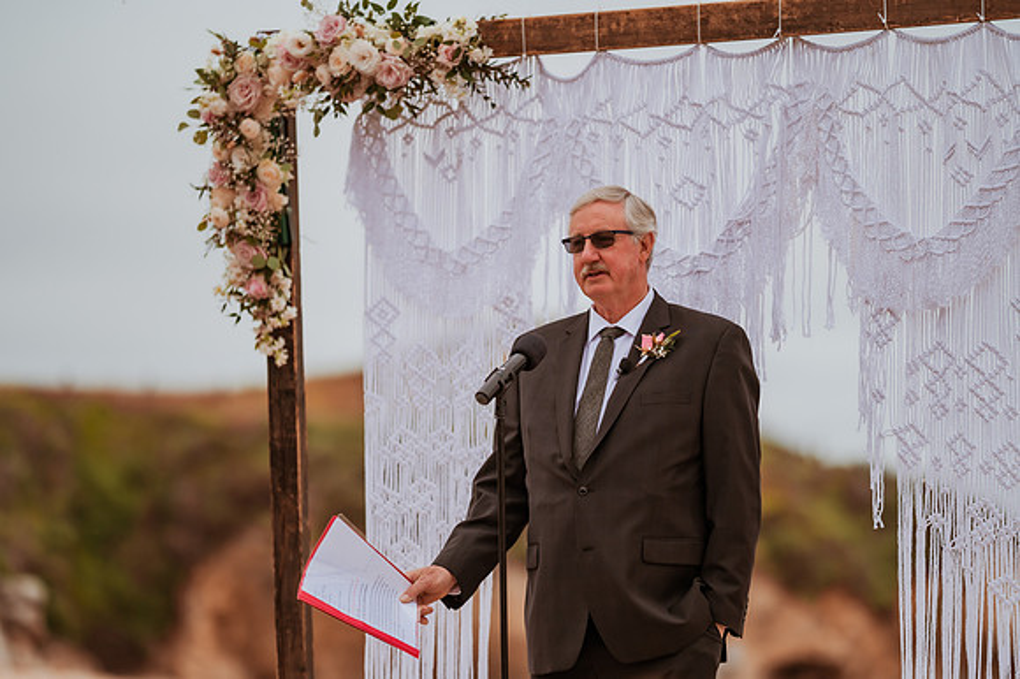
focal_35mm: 135
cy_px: 340
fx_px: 3823
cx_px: 510
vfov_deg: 10.1
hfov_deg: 15.2
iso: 500
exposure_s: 1/3200
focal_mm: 135
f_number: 1.8
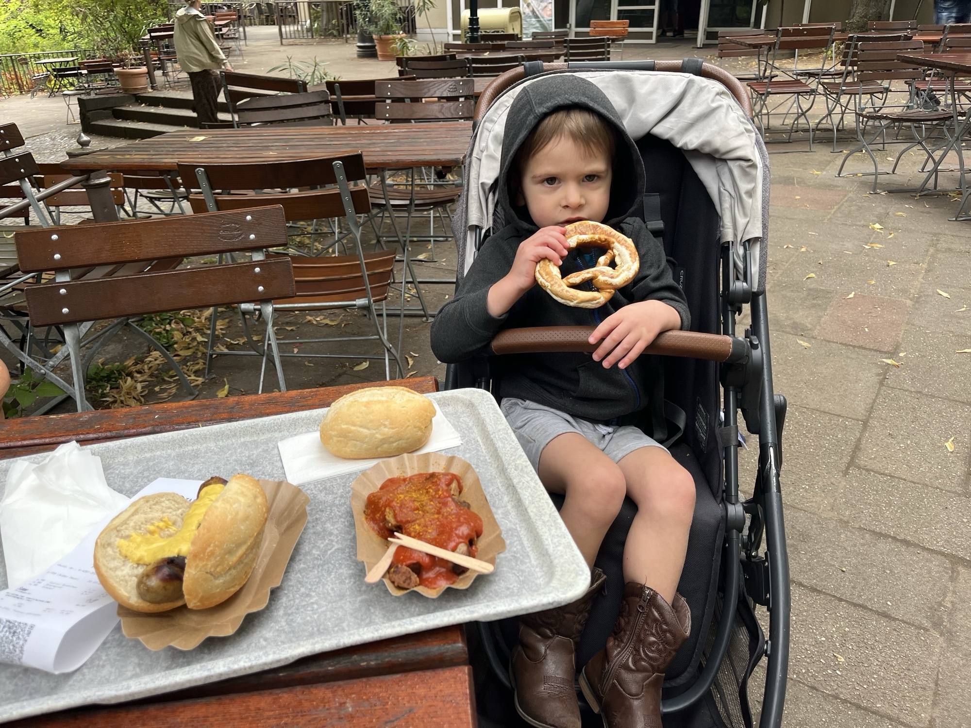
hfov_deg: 67.3
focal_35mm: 26
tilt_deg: -24.3
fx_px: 729
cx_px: 486
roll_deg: +1.0
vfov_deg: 53.1
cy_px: 364
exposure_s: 1/520
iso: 50
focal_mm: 5.1
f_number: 1.6
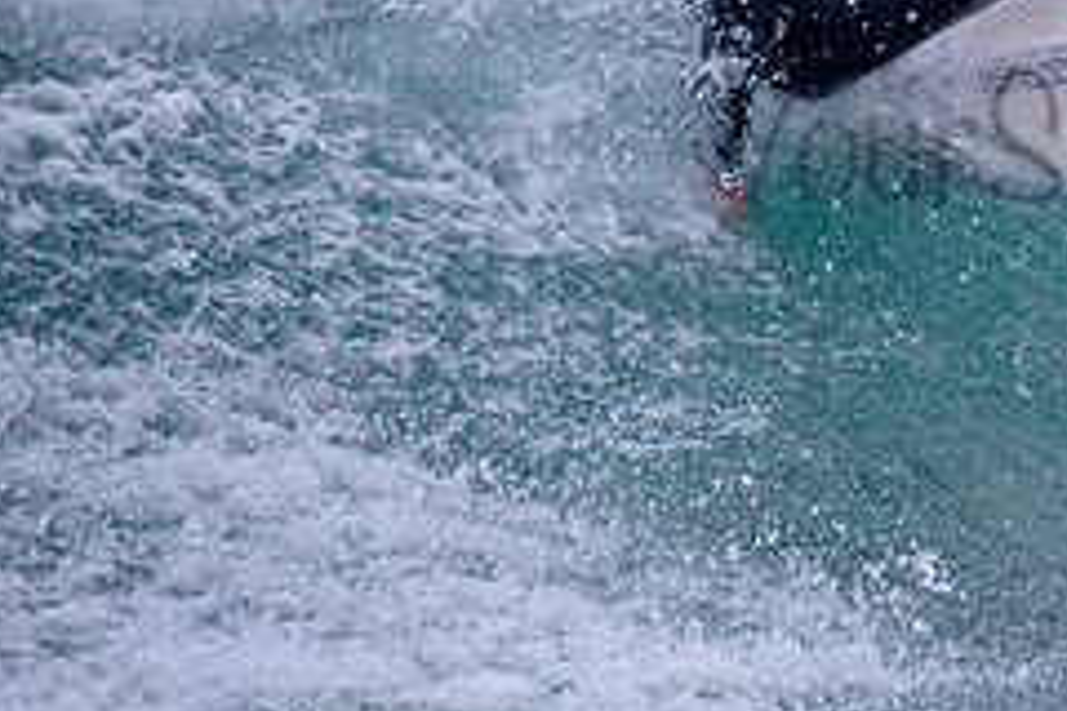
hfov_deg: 1.4
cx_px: 1148
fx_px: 43862
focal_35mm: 1480
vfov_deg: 0.9
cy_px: -11
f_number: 5.6
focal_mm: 500
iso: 250
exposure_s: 1/2000
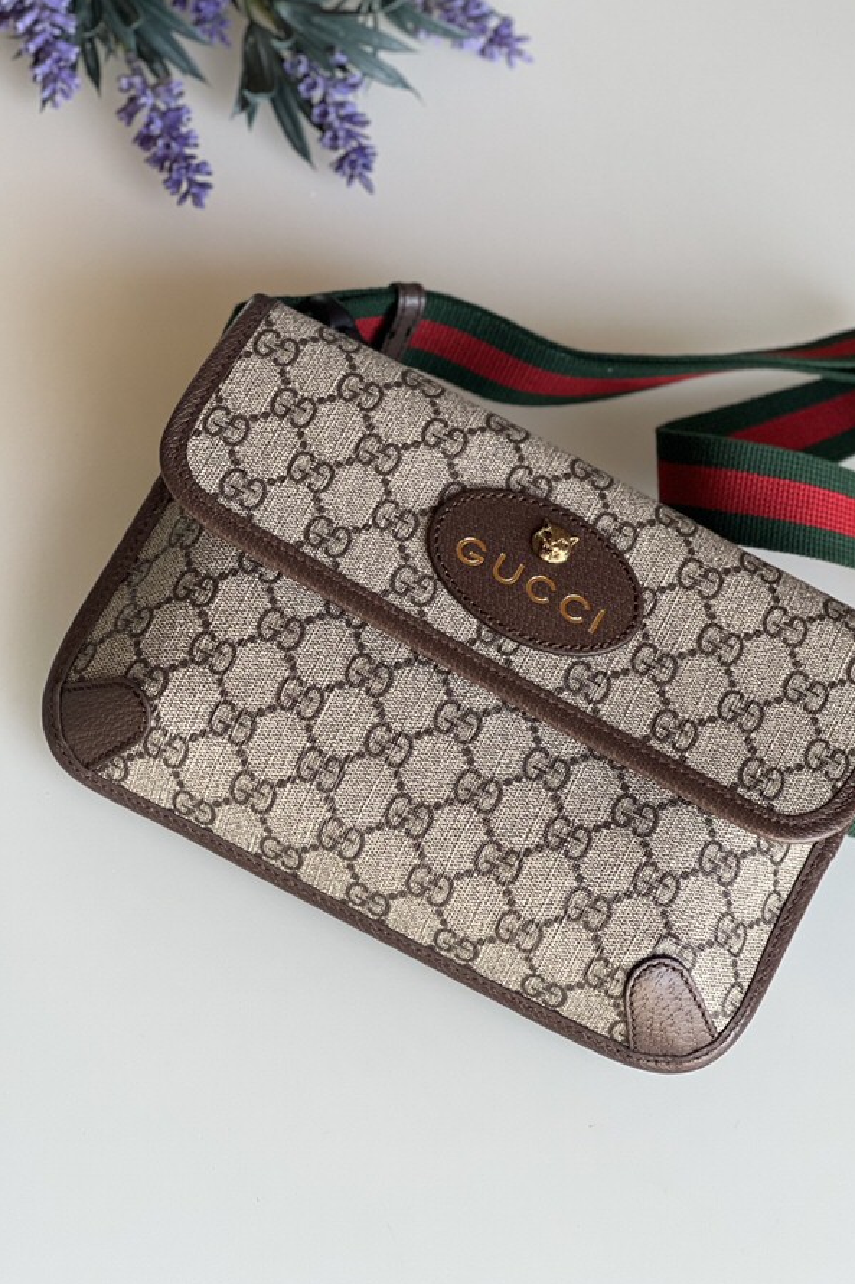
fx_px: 2887
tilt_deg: -53.7
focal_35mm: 81
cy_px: 646
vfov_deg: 25.1
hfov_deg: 16.8
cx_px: 484
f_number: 2.8
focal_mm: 9
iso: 160
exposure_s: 1/121
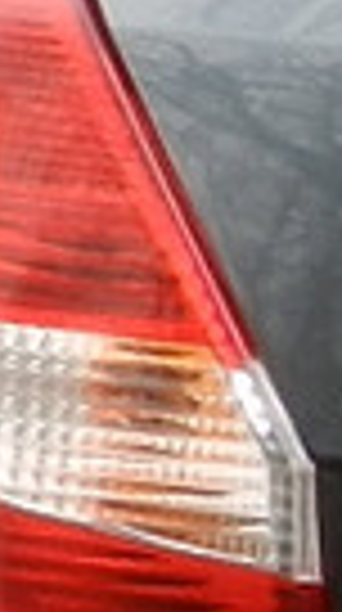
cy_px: 765
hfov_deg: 1.9
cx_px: 2511
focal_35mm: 612
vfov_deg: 3.5
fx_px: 9916
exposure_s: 1/160
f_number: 4.4
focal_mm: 9.4
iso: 160
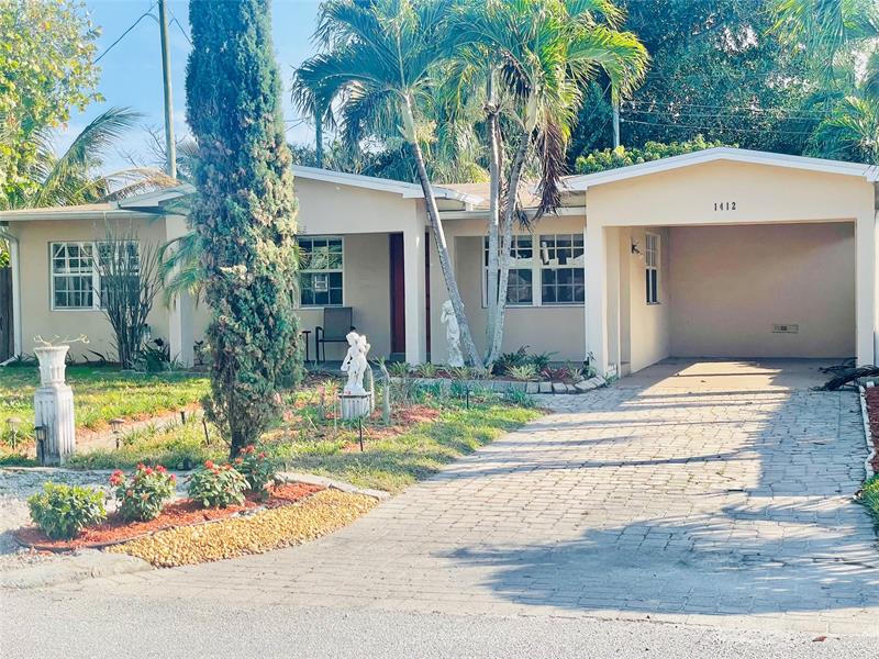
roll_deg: +0.8
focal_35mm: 52
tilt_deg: -1.2
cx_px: 440
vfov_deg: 28.0
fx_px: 1320
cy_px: 330
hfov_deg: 36.8
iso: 25
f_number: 2
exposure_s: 1/607
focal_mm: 6
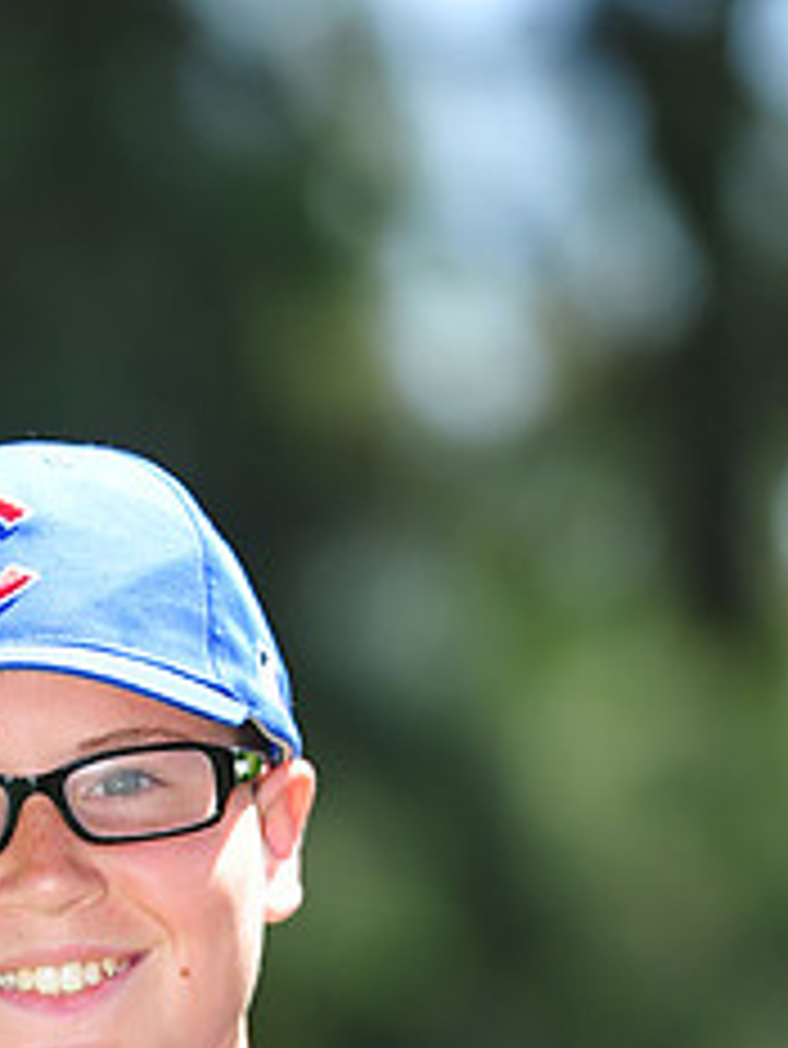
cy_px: 1192
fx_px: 14495
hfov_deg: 3.1
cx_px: 63
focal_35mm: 478
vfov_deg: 4.1
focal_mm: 200
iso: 200
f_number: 4.5
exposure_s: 1/400
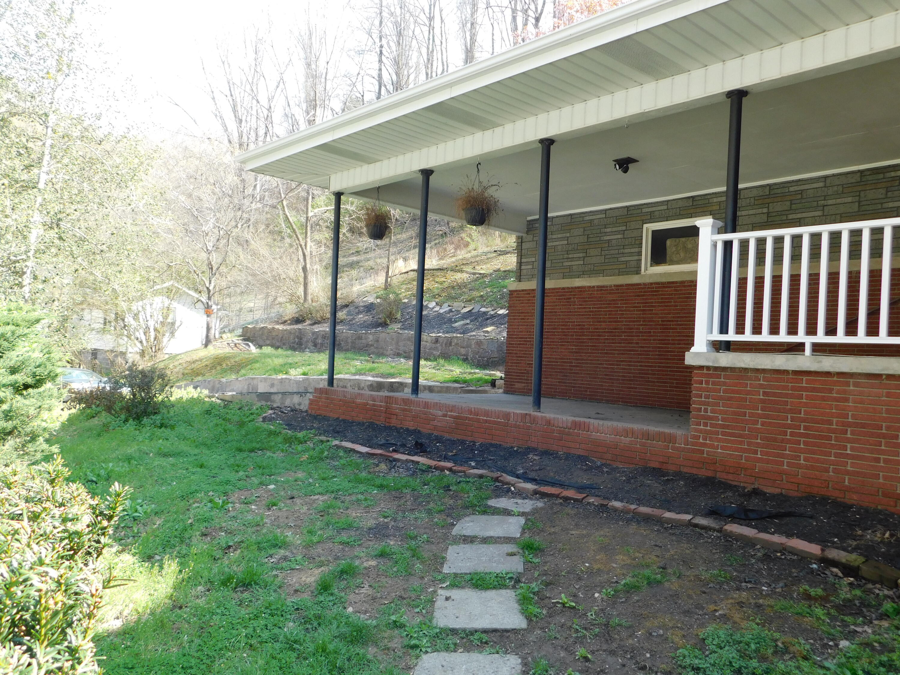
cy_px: 338
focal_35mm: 28
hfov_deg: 63.4
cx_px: 450
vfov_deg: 49.7
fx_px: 728
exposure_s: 1/200
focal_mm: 4.9
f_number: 3.2
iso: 125
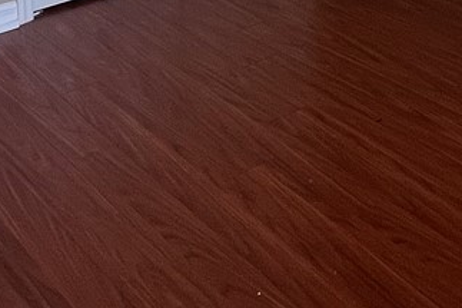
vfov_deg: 17.4
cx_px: 302
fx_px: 859
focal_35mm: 67
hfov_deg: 29.9
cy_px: -206
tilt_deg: -10.7
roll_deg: -0.7
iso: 160
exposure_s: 1/60
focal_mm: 1.57
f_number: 1.8
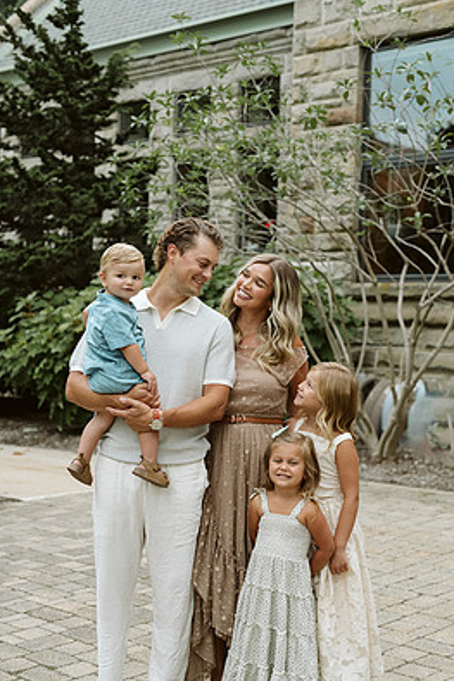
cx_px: 250
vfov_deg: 35.0
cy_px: 374
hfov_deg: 23.7
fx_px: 1079
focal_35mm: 57
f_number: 2.8
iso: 640
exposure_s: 1/320
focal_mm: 50
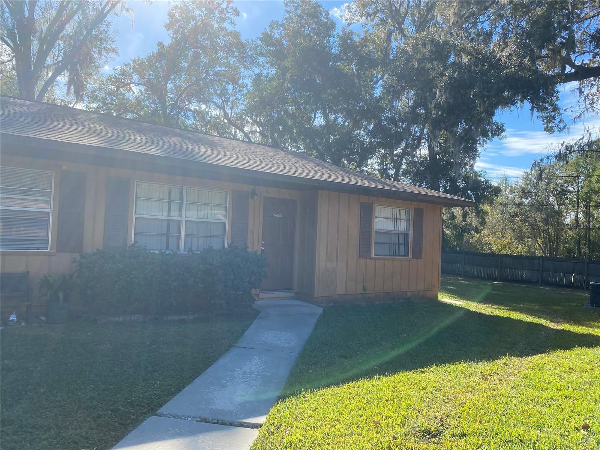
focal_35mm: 26
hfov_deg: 67.3
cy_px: 225
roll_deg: -2.0
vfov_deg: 53.1
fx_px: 451
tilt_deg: +2.2
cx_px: 300
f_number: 1.8
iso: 32
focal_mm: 4.25
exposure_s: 1/1316
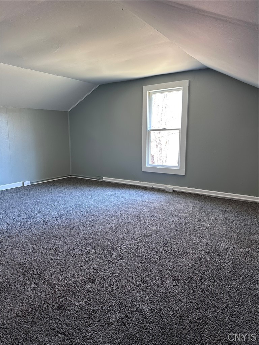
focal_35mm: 24
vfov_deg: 71.6
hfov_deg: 56.8
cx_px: 130
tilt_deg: -7.9
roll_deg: -0.7
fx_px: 239
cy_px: 172
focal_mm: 6.86
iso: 160
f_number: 1.78
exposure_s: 1/60
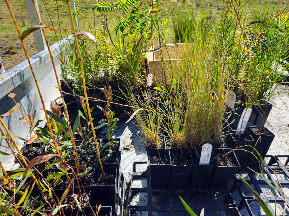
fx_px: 192
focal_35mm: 23
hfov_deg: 73.9
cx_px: 144
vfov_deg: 58.9
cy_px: 108
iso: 25
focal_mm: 5.4
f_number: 1.8
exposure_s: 1/3483
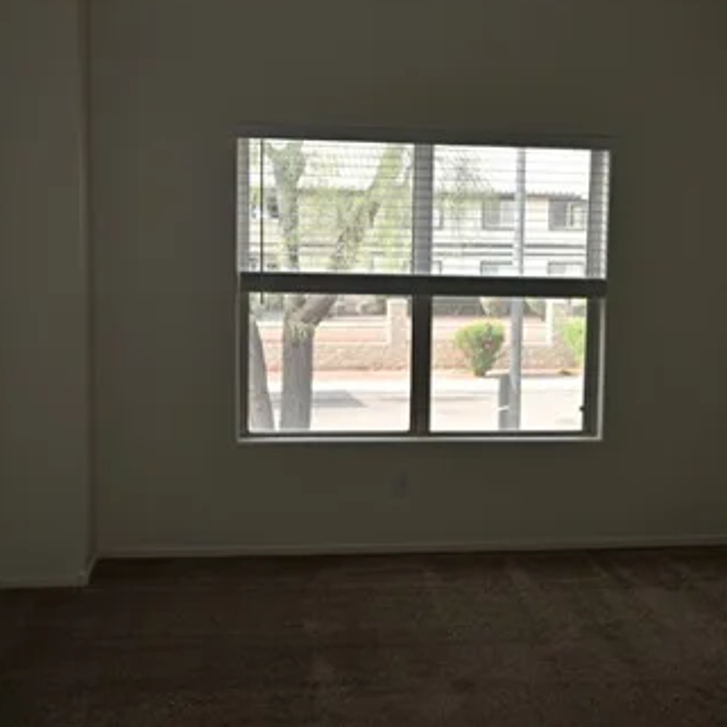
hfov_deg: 43.9
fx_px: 903
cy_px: 307
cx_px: 374
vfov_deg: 43.7
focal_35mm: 38
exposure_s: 1/80
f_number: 4.5
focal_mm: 14
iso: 200
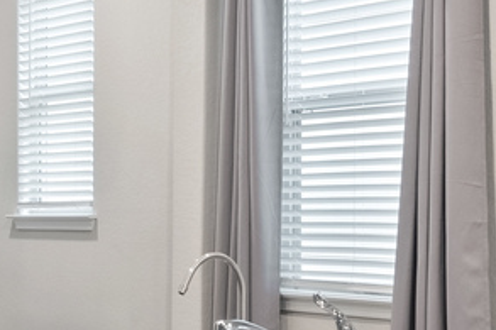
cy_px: 164
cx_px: 32
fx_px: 1143
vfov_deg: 16.4
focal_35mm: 83
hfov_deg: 23.7
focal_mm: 10
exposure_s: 3.5
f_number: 10
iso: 400
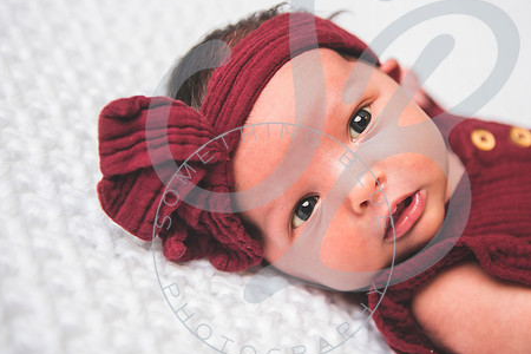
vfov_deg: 20.3
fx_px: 988
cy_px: 145
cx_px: 333
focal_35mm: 67
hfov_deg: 30.0
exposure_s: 1/100
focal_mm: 52
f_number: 2.8
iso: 100
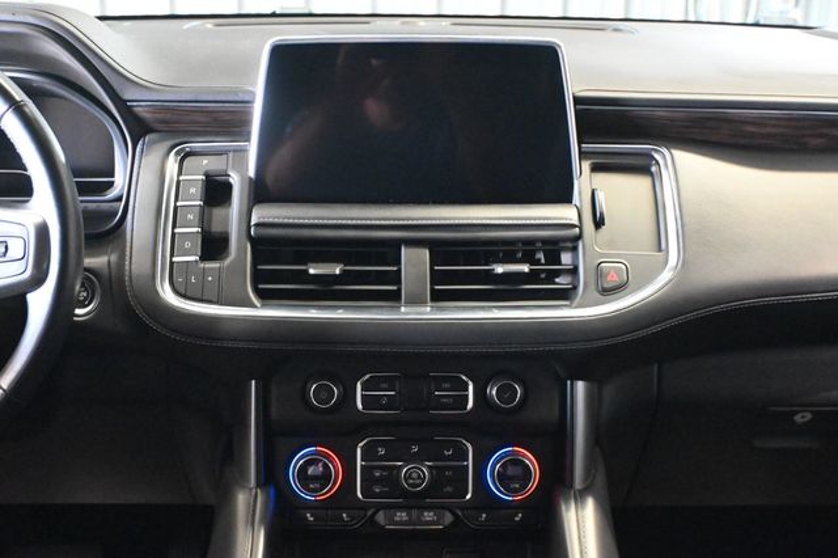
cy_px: 279
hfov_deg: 40.6
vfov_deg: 27.6
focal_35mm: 49
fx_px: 1134
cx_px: 419
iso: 12800
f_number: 5
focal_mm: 32.5
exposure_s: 1/30
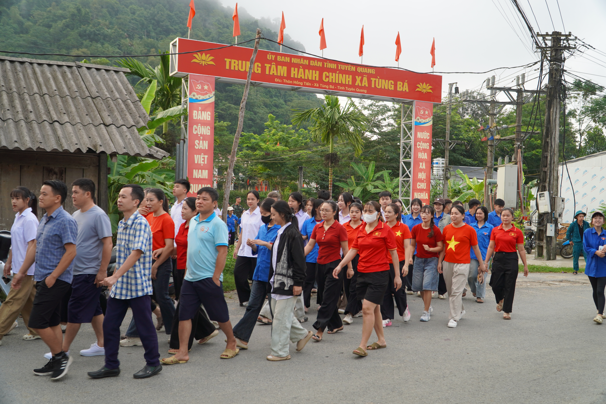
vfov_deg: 38.4
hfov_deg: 55.1
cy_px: 202
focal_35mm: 34
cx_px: 303
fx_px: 581
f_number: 4
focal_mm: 23
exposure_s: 1/160
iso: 160
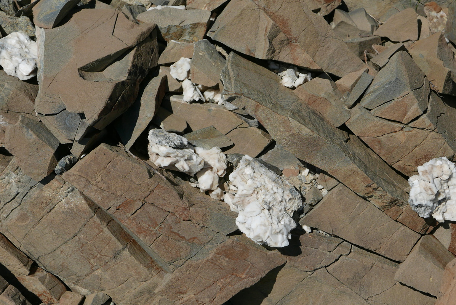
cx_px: 228
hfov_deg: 22.6
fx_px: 1141
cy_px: 152
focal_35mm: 90
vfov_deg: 15.2
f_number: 5.6
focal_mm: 34
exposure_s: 1/2000
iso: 200
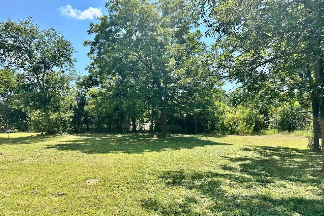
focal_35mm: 26
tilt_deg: +0.6
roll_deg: +0.3
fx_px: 234
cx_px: 161
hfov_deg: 69.4
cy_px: 121
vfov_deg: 49.4
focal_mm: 6.86
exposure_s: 1/2882
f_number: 1.78
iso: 80
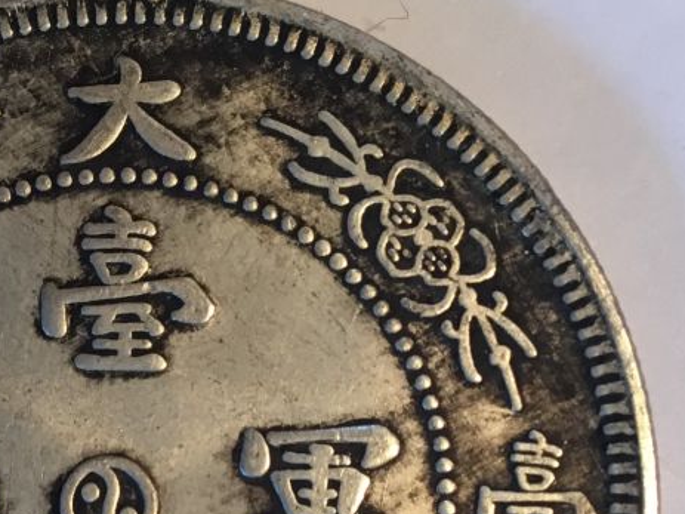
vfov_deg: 21.1
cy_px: 520
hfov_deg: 28.3
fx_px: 1325
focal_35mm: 67
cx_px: 133
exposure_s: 1/30
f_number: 2.4
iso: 50
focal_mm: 3.3
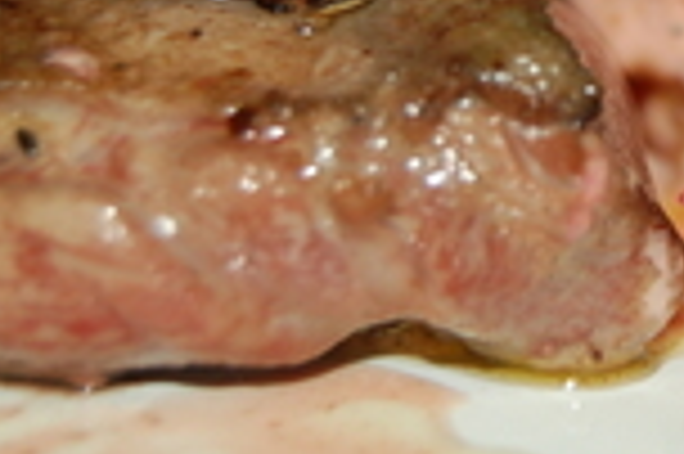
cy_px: -79
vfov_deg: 8.6
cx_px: 720
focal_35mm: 158
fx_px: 2999
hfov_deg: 12.8
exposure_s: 1/60
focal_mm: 40
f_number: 5
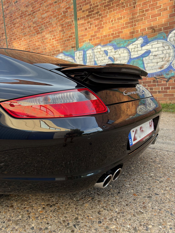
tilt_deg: -8.8
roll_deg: +4.0
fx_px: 175
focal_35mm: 26
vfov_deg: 67.3
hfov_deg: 53.1
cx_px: 88
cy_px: 116
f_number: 1.6
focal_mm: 5.96
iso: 40
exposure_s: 1/256
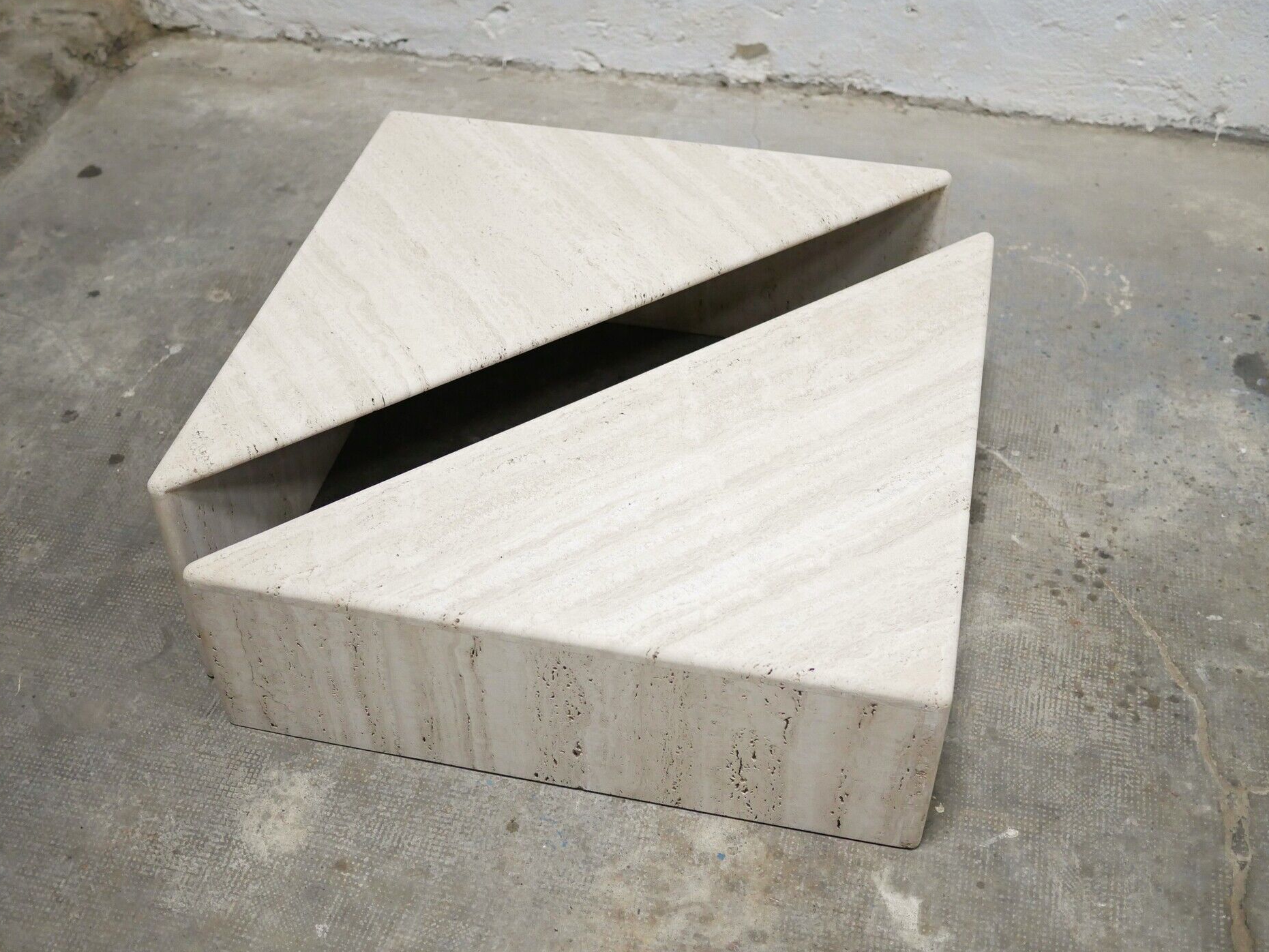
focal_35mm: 43
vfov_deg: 33.6
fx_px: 1576
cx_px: 617
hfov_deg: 43.8
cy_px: 460
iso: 1250
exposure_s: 1/60
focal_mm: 20
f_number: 1.7
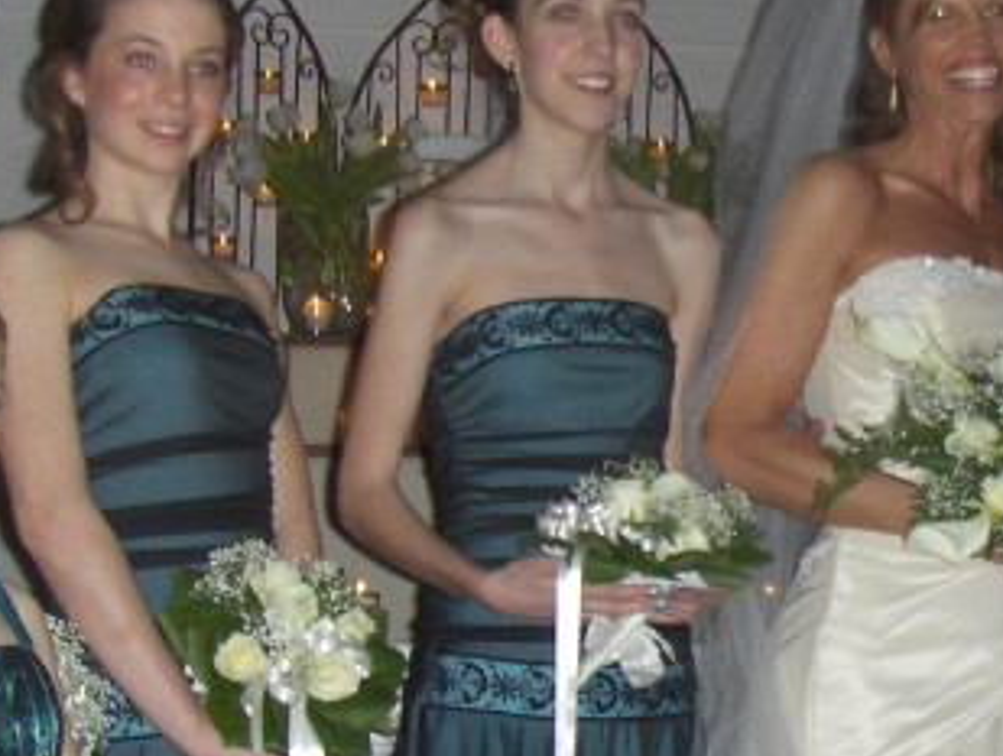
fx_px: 3077
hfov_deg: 18.1
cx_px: 993
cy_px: 552
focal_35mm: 106
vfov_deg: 14.0
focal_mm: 6.5
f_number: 3.5
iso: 100
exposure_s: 1/60
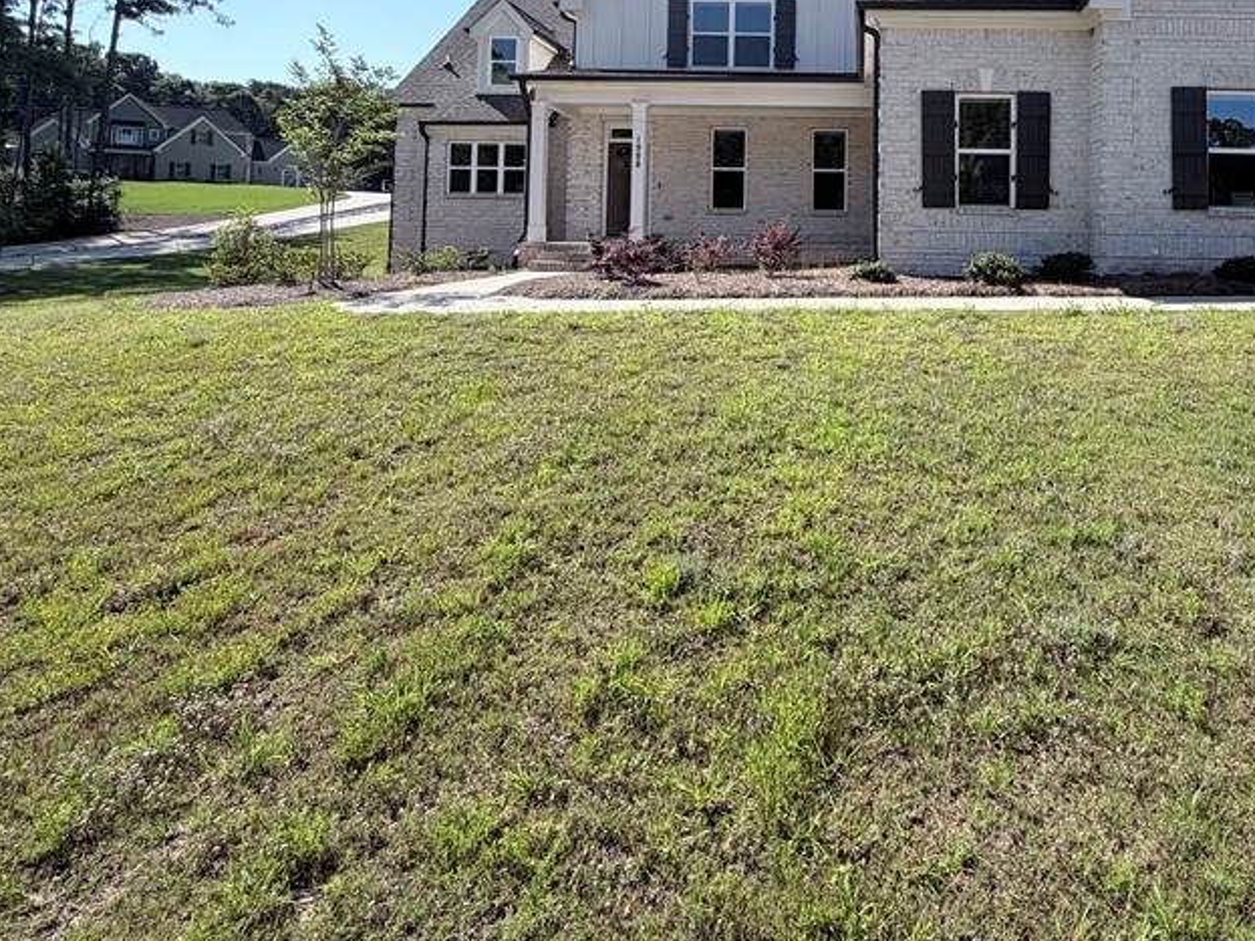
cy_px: 206
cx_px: 864
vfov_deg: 55.3
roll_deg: -0.3
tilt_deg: +2.4
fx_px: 834
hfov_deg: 71.1
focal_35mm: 23
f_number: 2.2
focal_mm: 2.22
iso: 25
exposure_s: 1/770
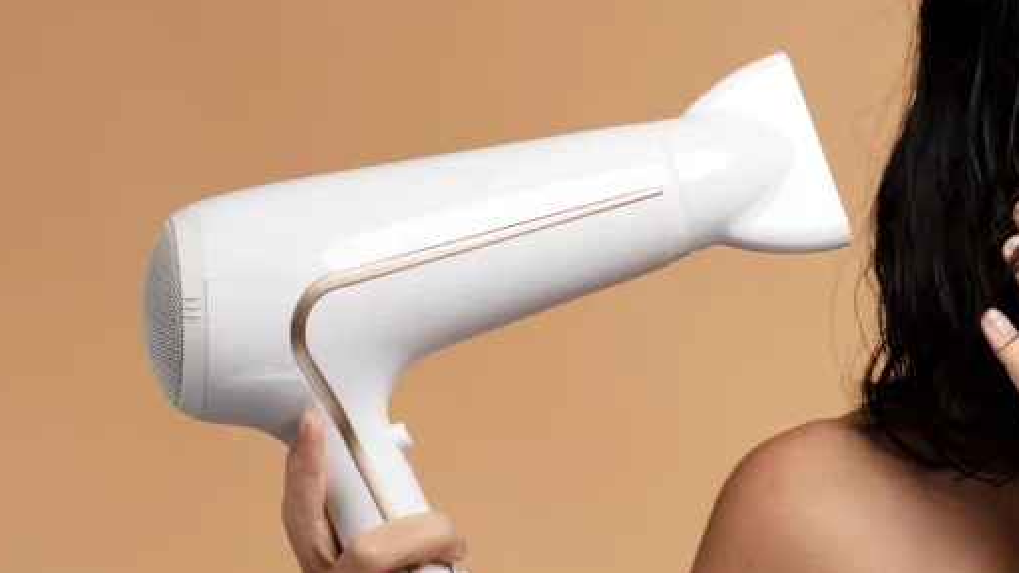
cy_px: 355
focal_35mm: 178
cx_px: 902
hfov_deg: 12.0
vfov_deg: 6.8
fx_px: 4810
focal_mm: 85
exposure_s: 1/200
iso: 50
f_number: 3.5
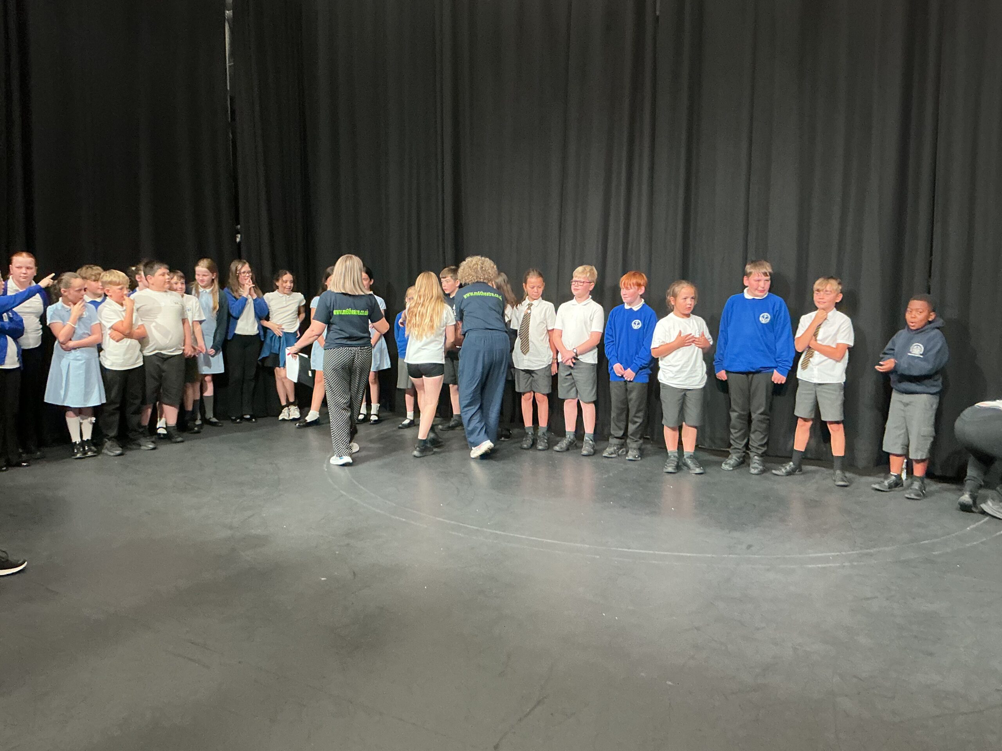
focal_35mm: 29
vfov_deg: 48.2
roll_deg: -2.3
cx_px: 501
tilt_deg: -6.9
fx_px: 839
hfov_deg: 61.7
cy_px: 376
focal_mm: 3
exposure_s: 1/50
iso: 160
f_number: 1.8
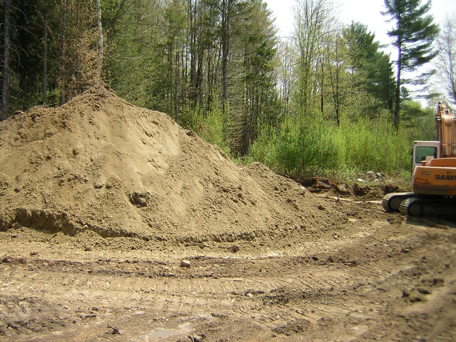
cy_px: 171
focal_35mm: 36
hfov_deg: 51.4
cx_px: 228
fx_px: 474
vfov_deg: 39.7
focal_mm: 4.7
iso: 50
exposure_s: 1/476
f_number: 2.6
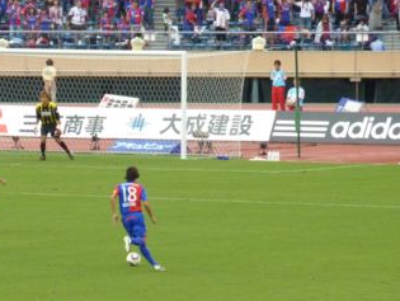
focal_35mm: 428
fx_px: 4951
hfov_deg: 4.6
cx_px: 169
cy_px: 192
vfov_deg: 3.5
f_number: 4.9
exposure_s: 1/500
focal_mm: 49.2
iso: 640
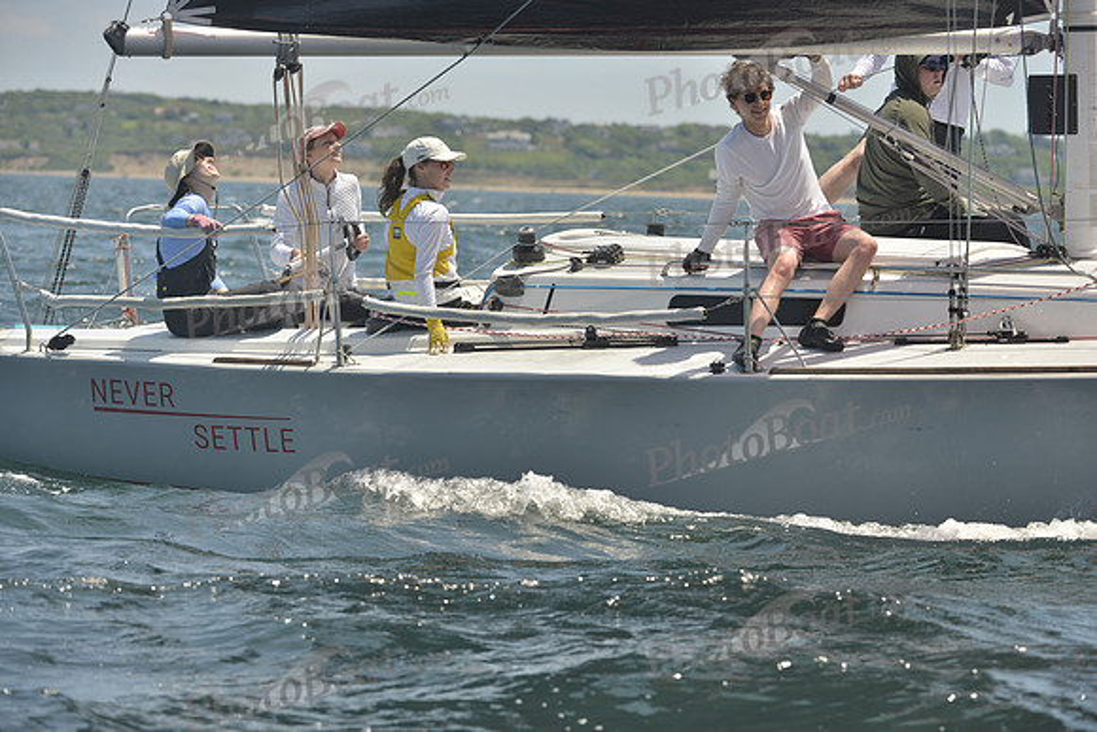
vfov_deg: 6.9
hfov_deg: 10.3
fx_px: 6096
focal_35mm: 200
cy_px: 366
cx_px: 548
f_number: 8
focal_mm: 200
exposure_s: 1/800
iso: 280
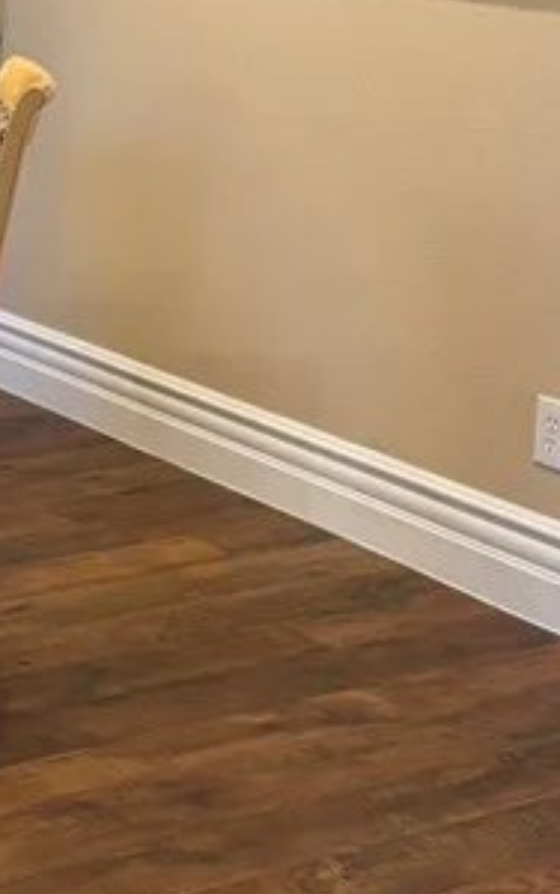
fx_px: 2291
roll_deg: -2.6
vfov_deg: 21.9
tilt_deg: -11.5
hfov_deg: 13.8
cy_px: 265
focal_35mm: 94
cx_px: 66
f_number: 1.6
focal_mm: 5.96
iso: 200
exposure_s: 1/60
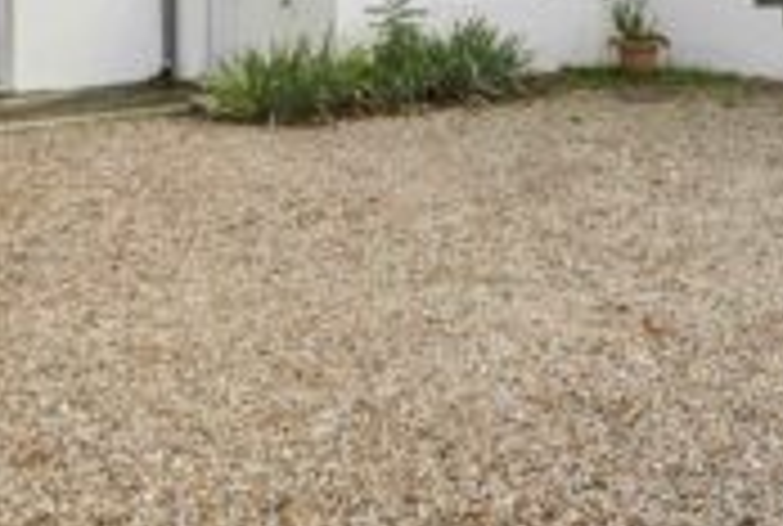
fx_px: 938
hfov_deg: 44.5
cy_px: -207
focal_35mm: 43
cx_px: 540
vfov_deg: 25.6
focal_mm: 10
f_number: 8
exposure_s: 1/1250
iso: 400
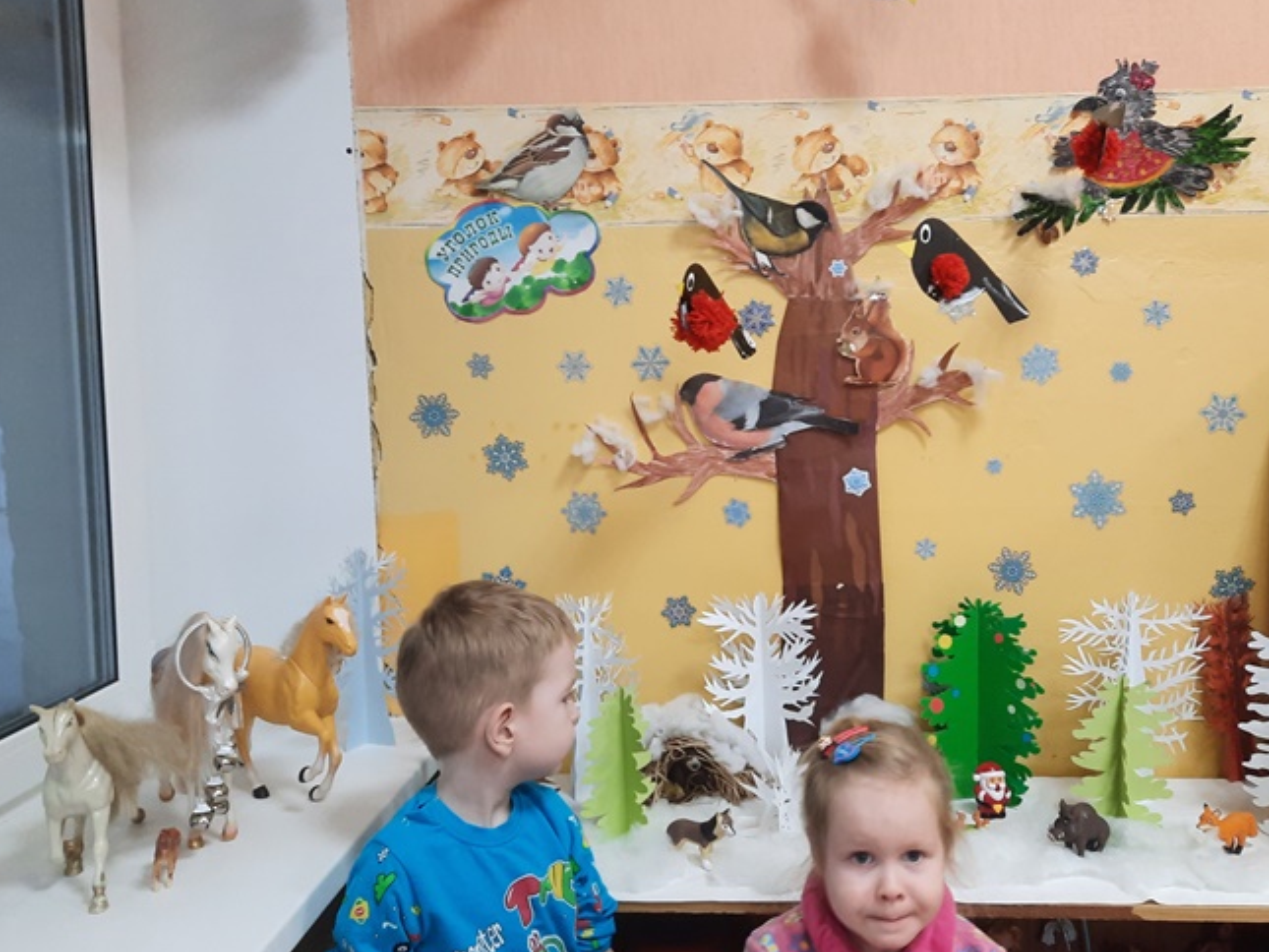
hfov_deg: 58.1
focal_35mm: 31
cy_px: 458
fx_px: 1137
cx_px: 724
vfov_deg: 45.4
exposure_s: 1/50
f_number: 2
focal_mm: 4.6
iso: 250
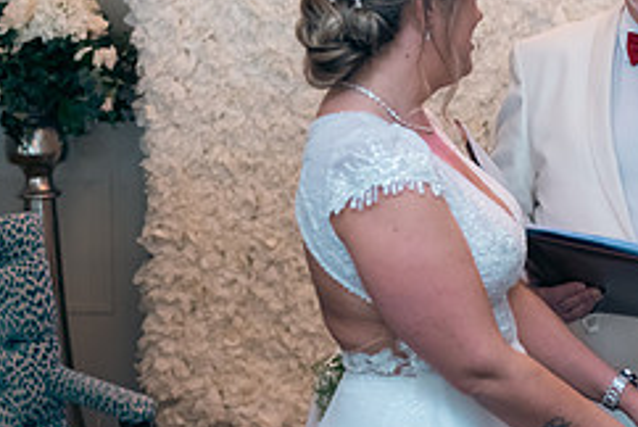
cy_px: 109
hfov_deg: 21.4
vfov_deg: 15.0
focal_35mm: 91
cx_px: 662
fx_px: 1615
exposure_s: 1/160
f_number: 3.5
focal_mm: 38
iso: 640
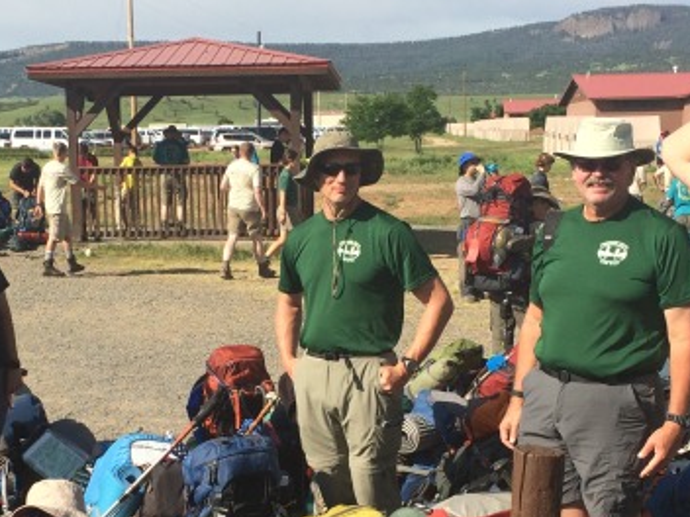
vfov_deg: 22.0
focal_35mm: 66
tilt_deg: -11.1
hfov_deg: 29.3
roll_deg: +0.1
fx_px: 1316
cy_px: 400
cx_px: 265
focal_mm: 4.15
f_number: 2.2
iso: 32
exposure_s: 1/2053
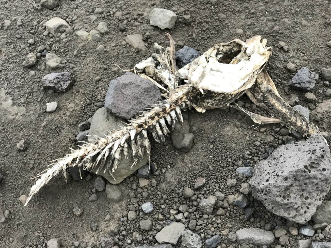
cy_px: 124
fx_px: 545
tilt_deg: -52.7
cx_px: 166
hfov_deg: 33.8
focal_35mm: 57
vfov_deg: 25.7
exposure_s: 1/50
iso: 80
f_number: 2.8
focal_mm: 6.6
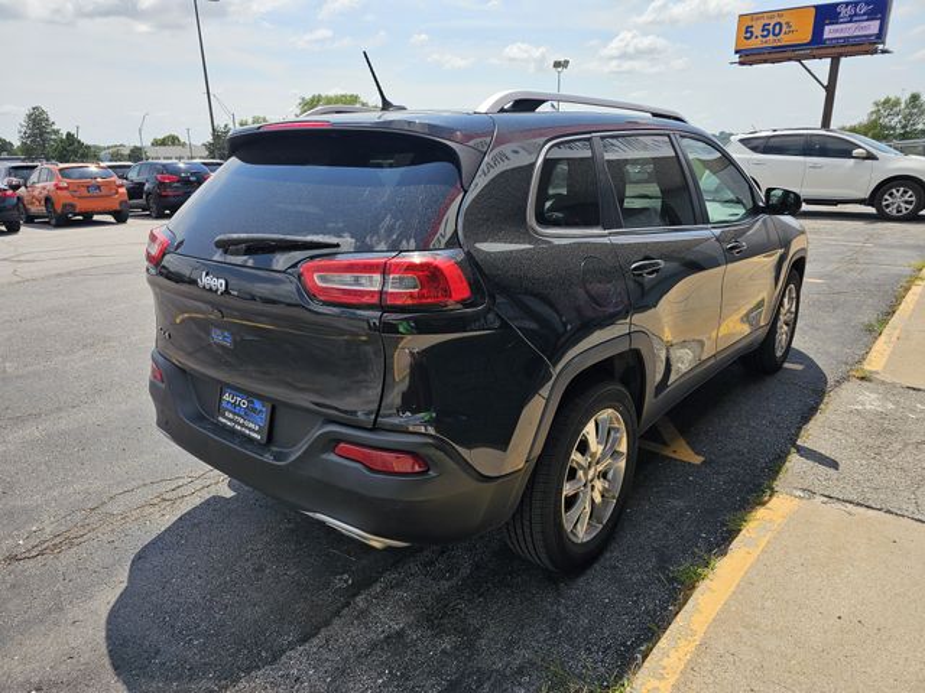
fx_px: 615
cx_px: 462
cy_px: 346
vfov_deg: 58.9
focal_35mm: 23
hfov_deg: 73.9
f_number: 1.7
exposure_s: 1/914
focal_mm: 6.3
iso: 12
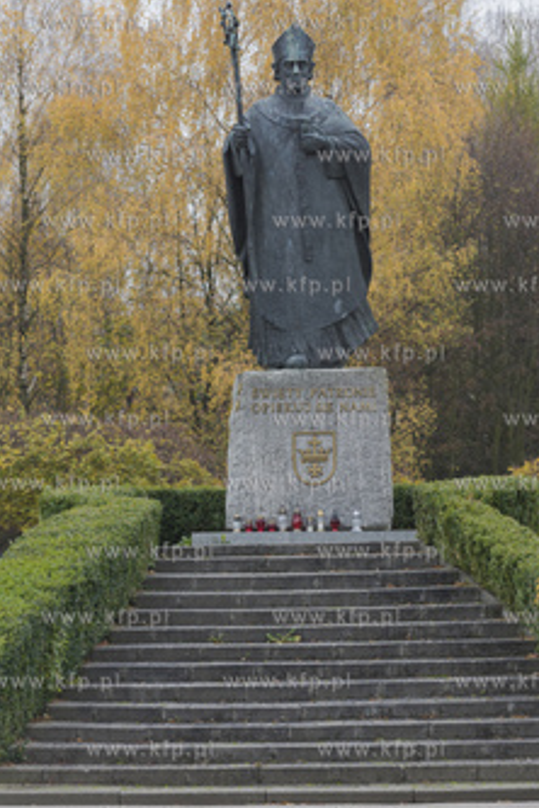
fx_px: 4312
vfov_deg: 10.7
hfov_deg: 7.2
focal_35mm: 192
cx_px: 305
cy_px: 349
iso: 400
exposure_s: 1/320
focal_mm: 160
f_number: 4.5
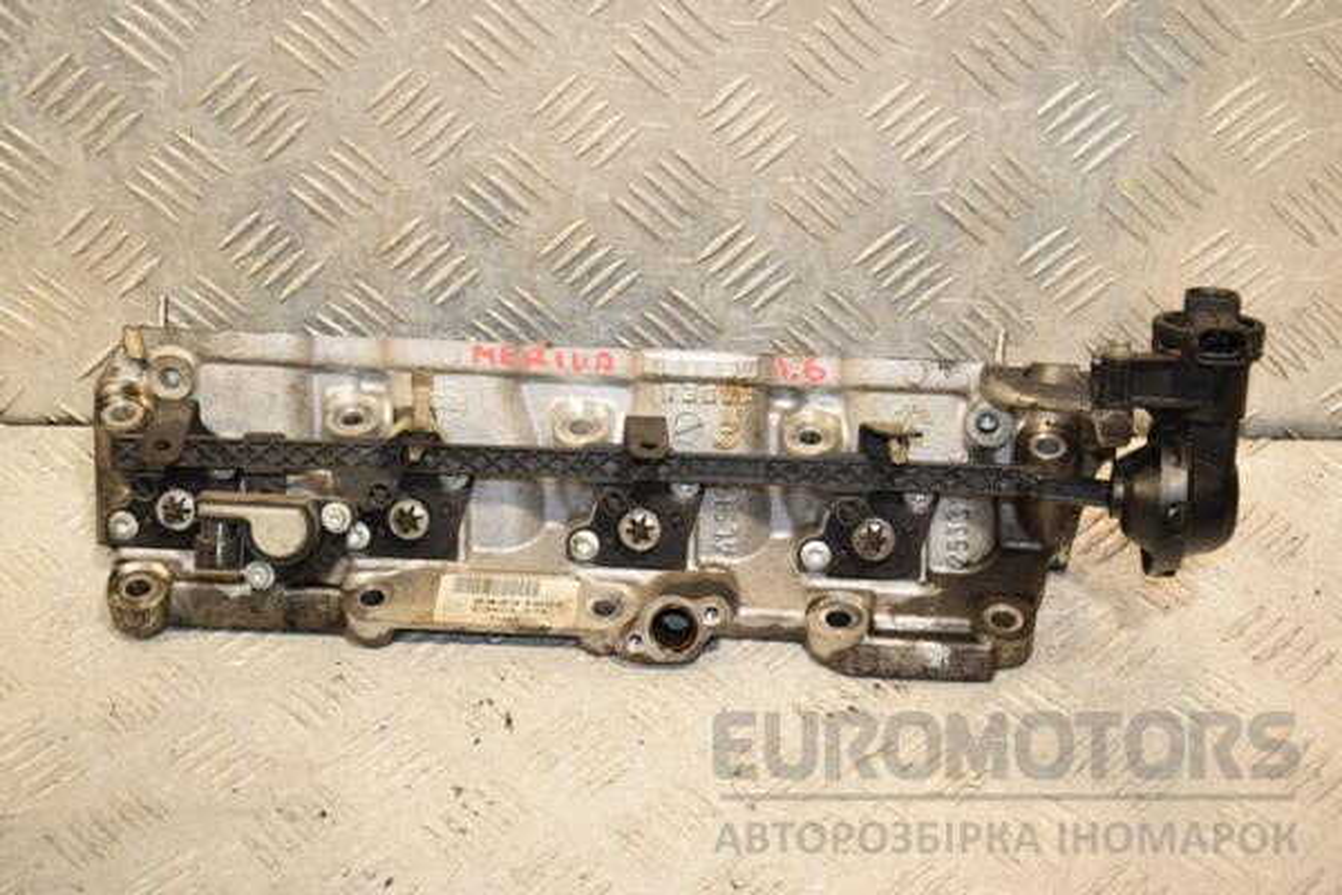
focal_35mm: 72
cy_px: 448
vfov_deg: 18.9
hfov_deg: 28.1
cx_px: 671
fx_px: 2684
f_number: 6.3
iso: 800
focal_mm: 48
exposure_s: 1/200
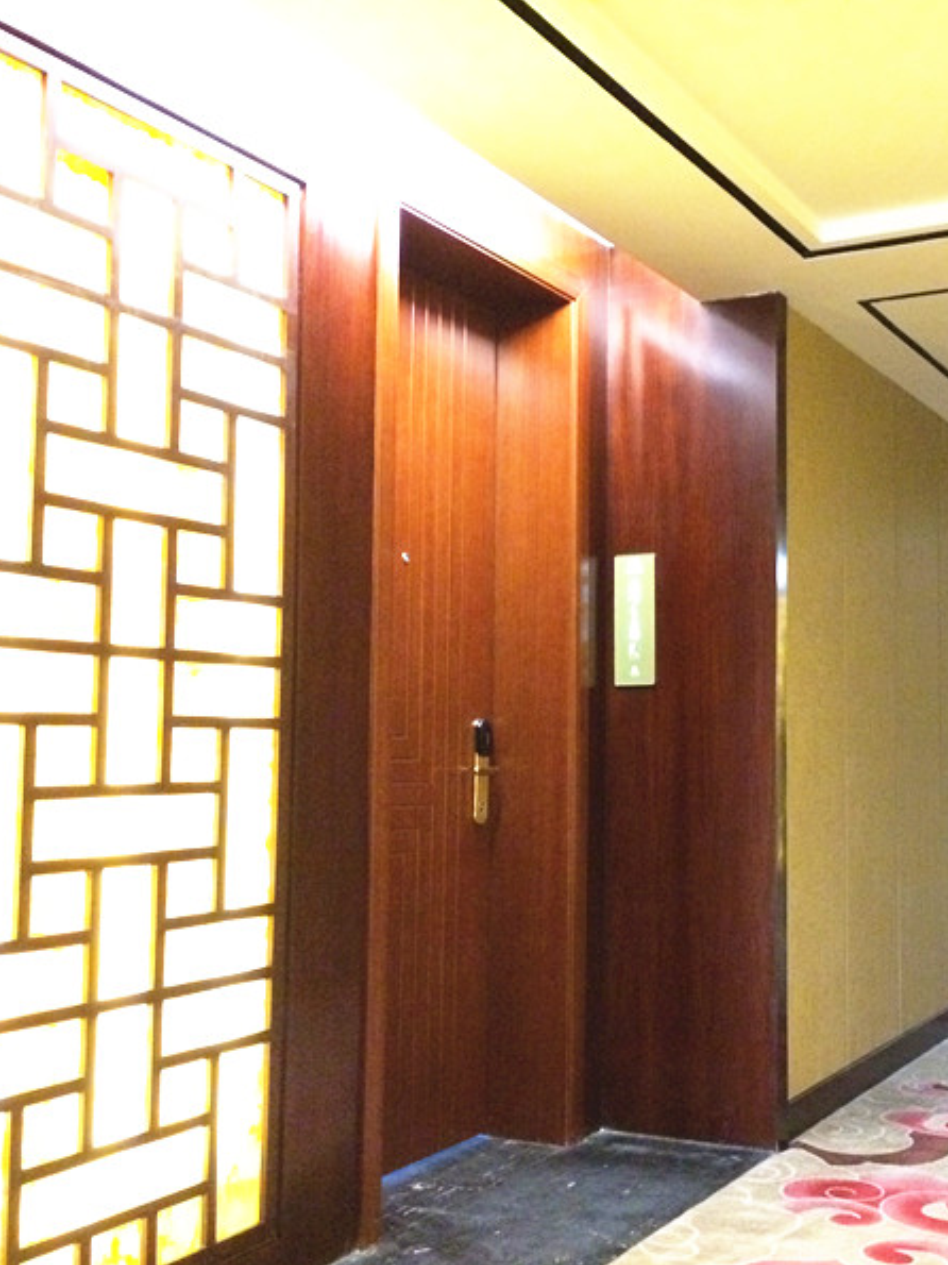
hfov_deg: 36.0
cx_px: 699
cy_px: 634
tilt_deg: +4.9
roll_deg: +0.2
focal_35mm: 39
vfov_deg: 47.9
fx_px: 1425
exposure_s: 1/17
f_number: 2.2
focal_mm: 4.15
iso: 800
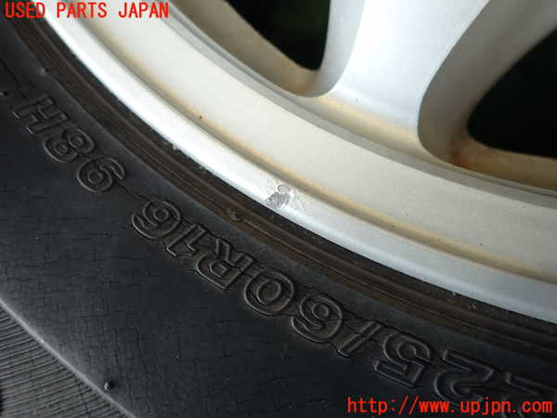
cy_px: 209
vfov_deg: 54.9
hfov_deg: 69.4
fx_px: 402
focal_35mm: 25
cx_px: 278
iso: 100
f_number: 2
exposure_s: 1/60
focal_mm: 4.5
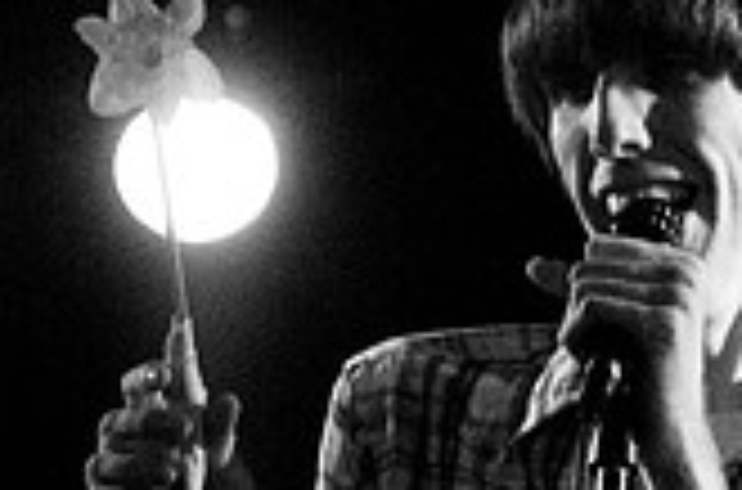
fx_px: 7604
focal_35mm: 370
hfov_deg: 5.6
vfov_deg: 3.7
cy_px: 326
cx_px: 594
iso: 1250
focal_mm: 70
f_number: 2.8
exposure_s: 1/125
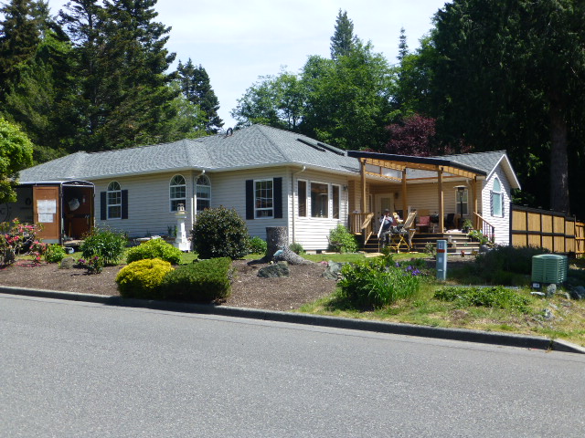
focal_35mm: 39
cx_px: 292
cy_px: 219
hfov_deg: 47.9
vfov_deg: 36.8
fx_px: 659
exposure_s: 1/500
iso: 100
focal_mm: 6.9
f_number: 3.9
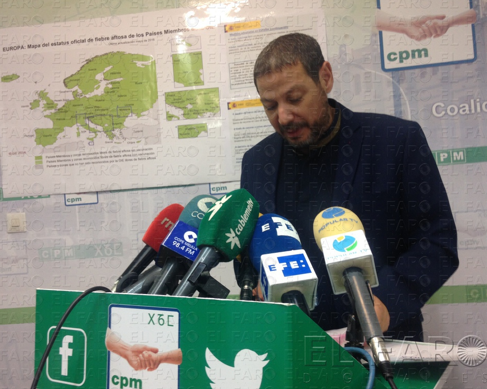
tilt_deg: -1.0
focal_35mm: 35
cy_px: 192
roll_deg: +3.5
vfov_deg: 42.2
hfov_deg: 51.5
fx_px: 505
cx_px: 235
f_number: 2.4
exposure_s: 1/20
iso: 64
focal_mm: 4.12
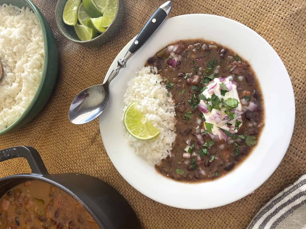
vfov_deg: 53.1
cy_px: 114
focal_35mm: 26
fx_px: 230
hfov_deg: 67.3
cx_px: 153
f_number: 1.6
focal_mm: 4.2
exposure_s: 1/121
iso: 64
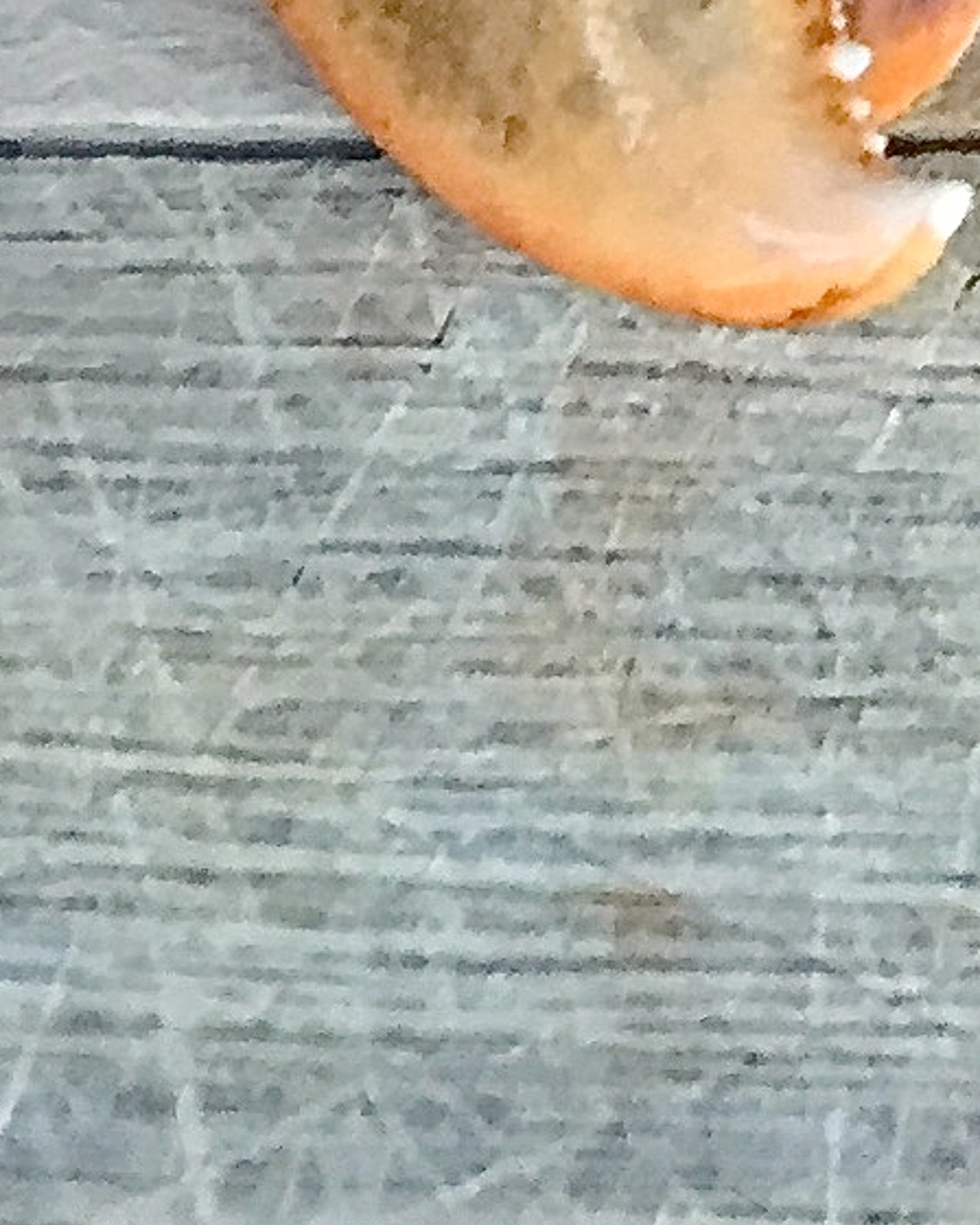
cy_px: -2122
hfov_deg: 8.5
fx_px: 5982
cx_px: 2435
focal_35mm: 165
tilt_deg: -33.6
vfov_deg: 9.7
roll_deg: +3.1
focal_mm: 4.15
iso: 40
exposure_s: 1/30
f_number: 2.2
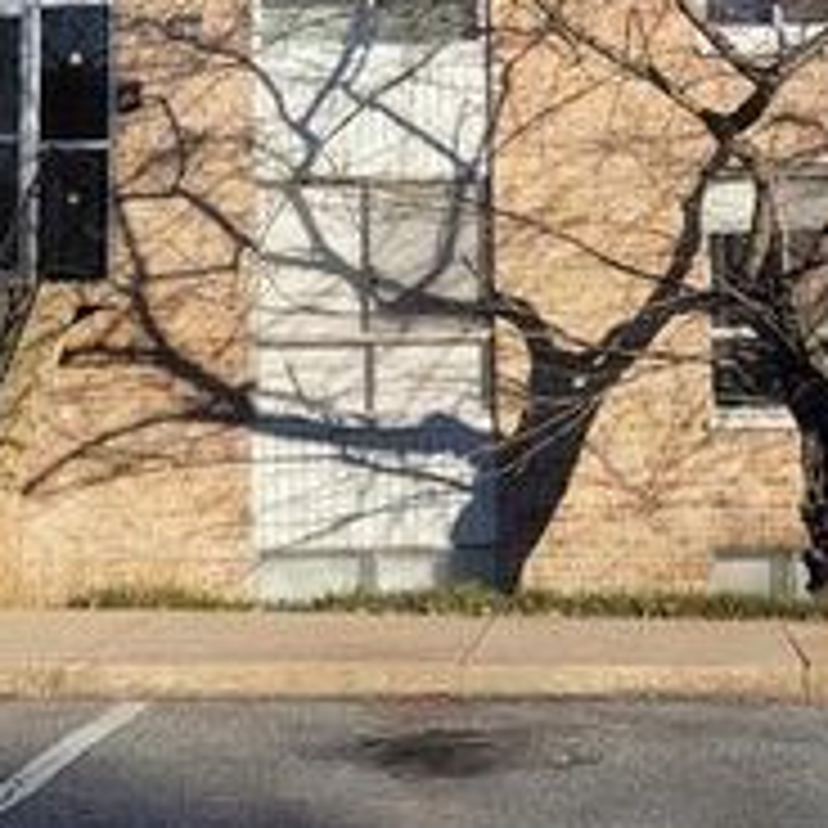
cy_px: 47
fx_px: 2084
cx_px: 536
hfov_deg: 22.4
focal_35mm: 77
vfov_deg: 21.8
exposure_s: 1/726
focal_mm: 6.7
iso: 16
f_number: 1.8
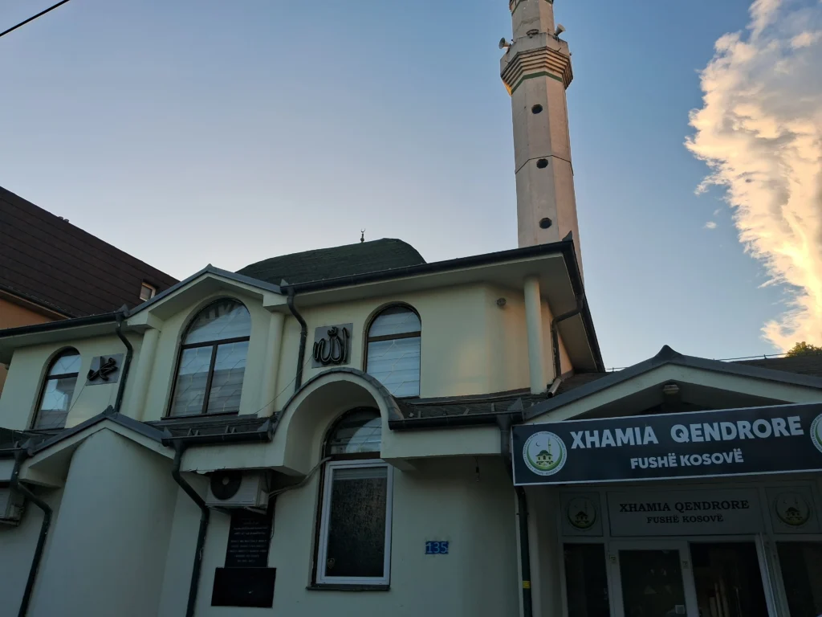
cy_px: 308
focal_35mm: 26
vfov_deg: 53.1
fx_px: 617
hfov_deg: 67.3
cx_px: 411
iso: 25
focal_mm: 3.98
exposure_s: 1/253
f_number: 1.8
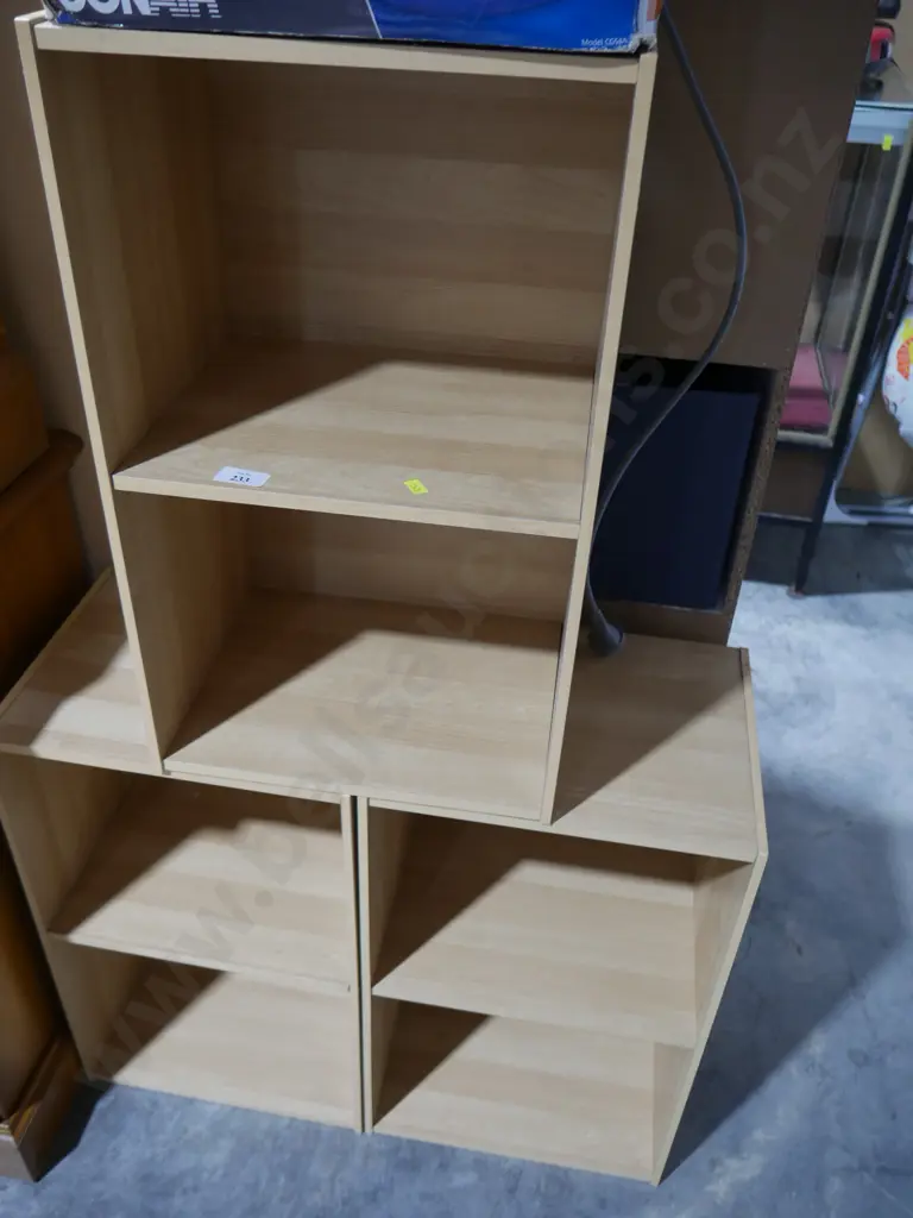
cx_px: 456
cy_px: 609
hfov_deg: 49.7
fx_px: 985
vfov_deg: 63.4
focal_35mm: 28
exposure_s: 1/60
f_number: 3.5
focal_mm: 14
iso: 500
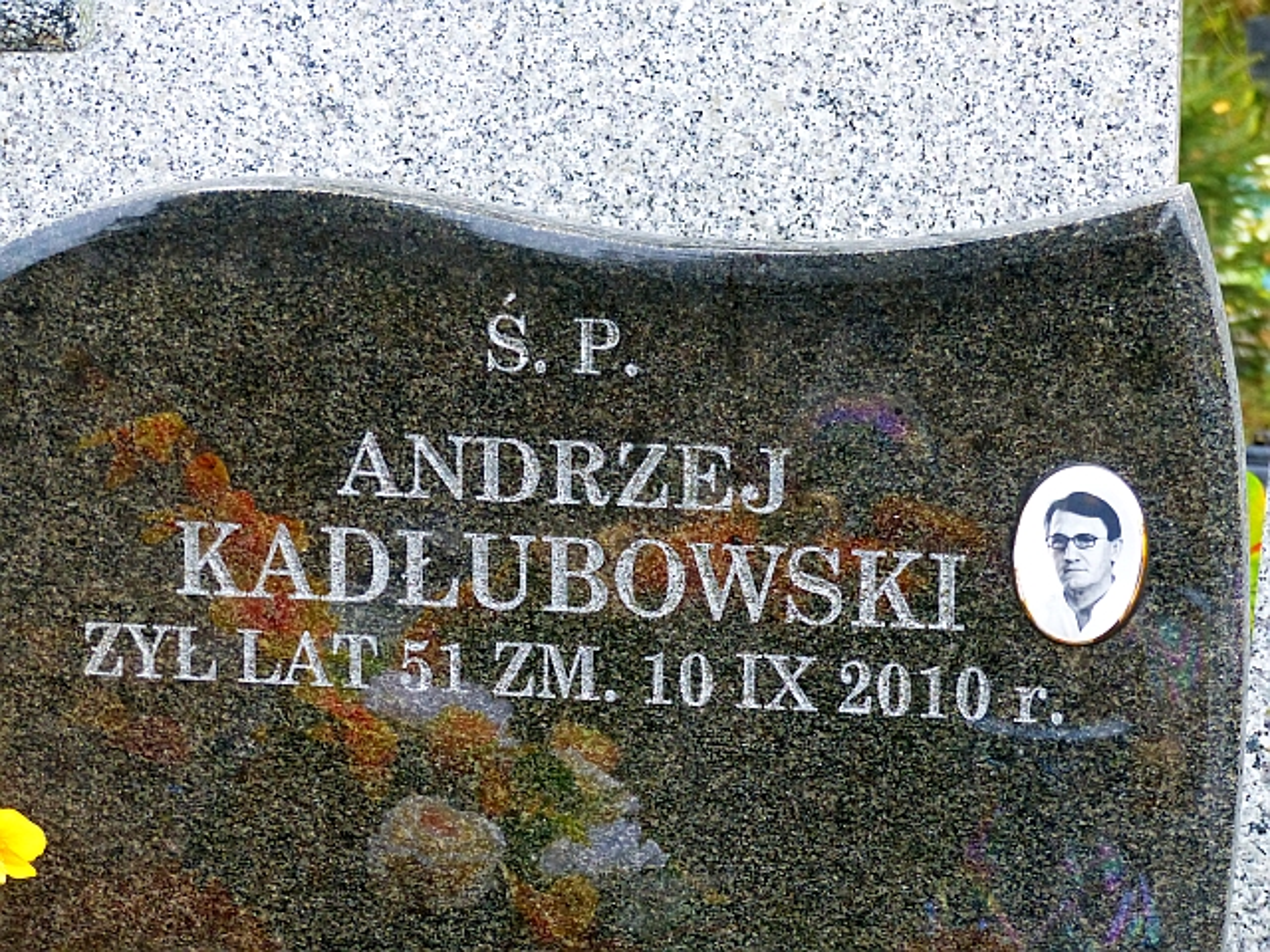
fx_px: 4256
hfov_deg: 17.0
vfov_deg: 12.8
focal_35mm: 116
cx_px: 635
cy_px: 476
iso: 400
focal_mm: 20.9
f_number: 2.8
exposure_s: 1/60
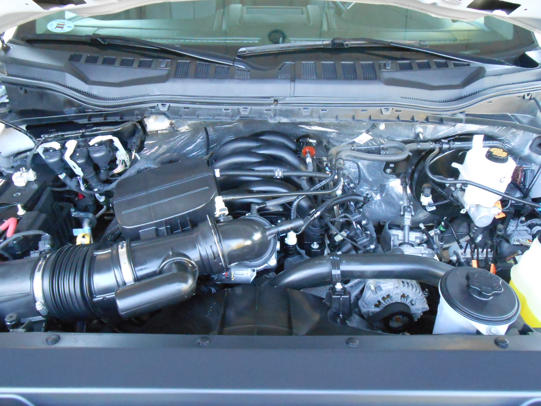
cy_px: 203
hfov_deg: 67.3
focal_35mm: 26
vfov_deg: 53.1
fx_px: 406
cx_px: 270
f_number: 3.5
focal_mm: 4.6
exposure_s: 1/40
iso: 800
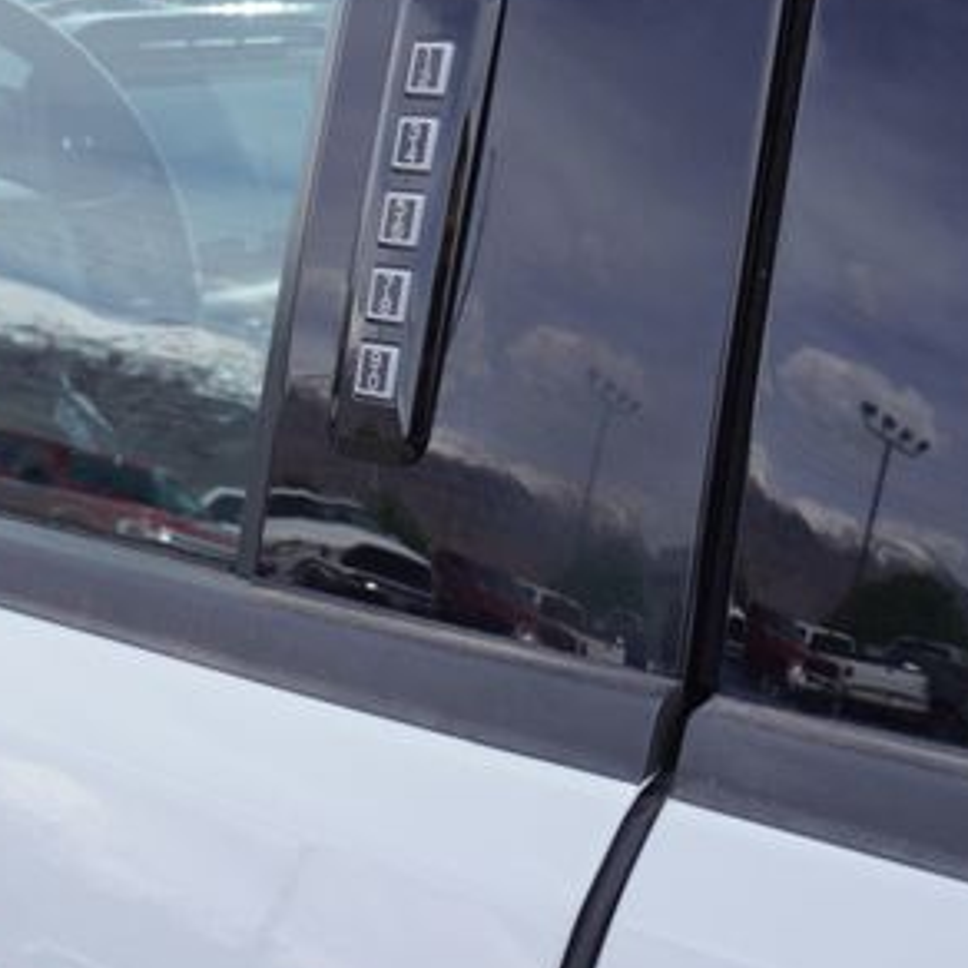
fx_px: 1772
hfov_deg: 30.3
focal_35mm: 56
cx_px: 325
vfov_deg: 30.2
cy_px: 288
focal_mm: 20
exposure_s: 1/125
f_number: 8
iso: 100
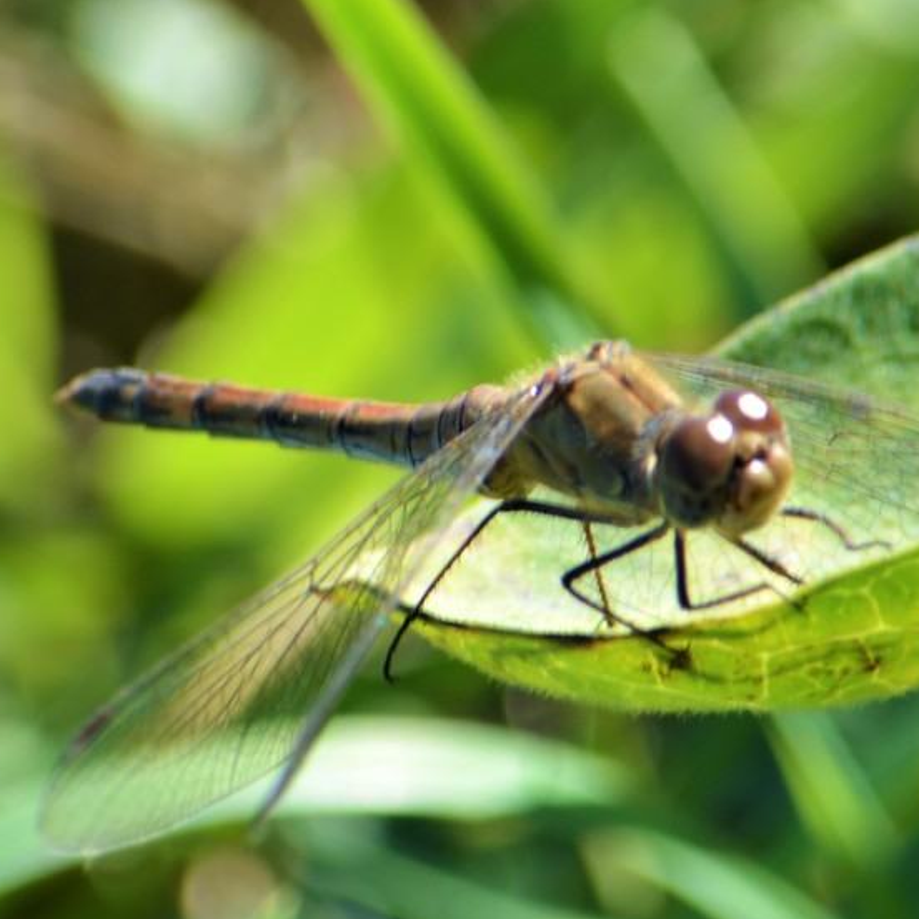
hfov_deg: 2.6
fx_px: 19974
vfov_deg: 2.6
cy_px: 448
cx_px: 533
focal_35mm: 665
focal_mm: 300
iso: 110
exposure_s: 1/125
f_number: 8
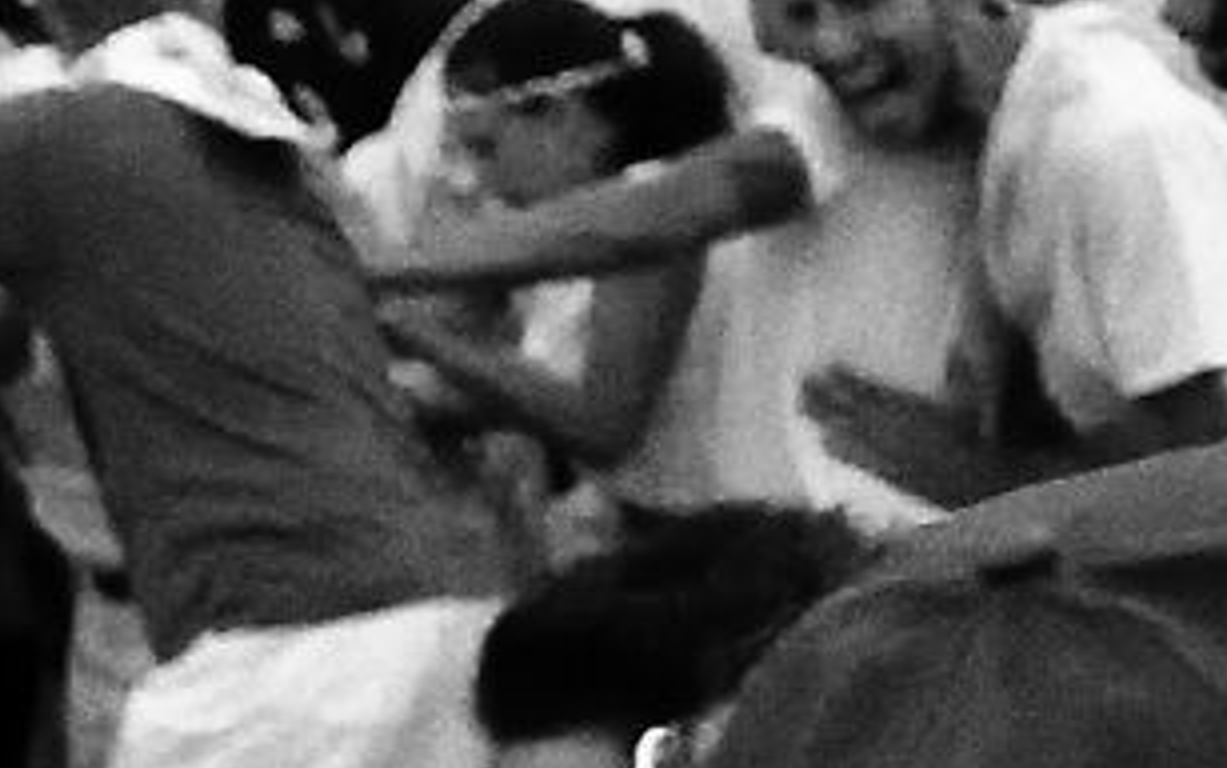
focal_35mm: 279
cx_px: -2570
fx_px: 9331
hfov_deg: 6.7
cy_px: 2320
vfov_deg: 4.5
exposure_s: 1/500
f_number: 3.2
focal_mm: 23
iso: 800
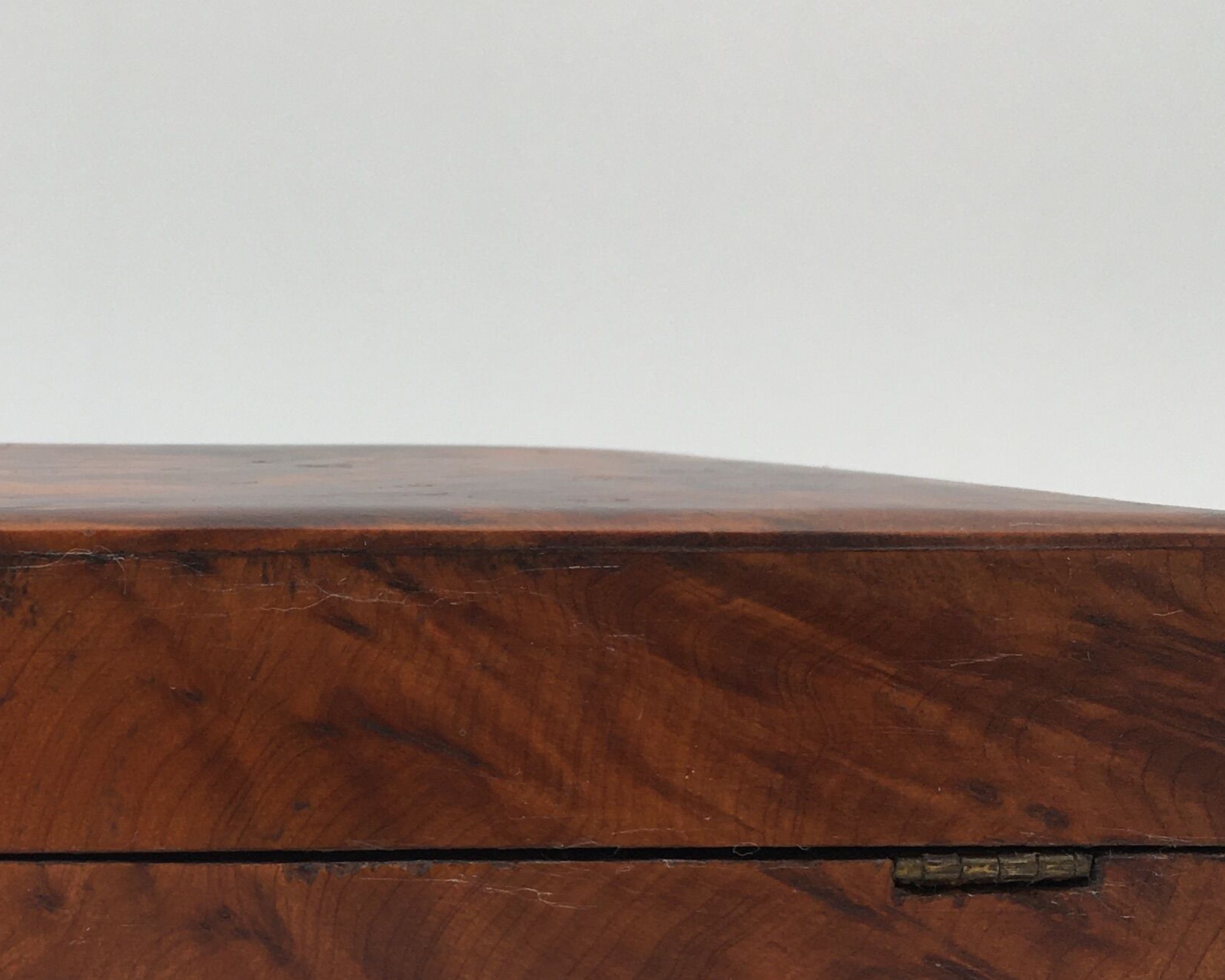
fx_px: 2538
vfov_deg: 21.8
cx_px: 104
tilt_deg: -2.3
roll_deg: +0.0
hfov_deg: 26.2
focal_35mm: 70
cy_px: 656
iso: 32
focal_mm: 4.15
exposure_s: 1/100
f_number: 2.2
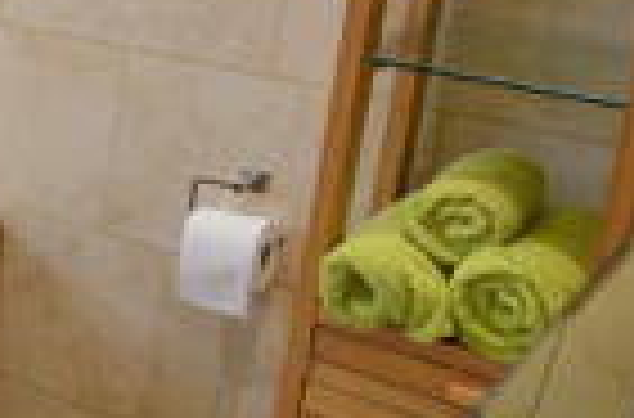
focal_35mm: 70
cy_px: 85
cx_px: -468
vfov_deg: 19.1
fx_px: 1229
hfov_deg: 21.0
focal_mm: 10
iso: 400
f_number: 4
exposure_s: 1/60
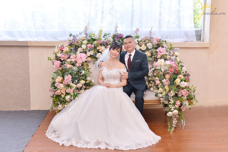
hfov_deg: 44.5
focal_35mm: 44
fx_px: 279
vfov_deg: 30.5
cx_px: 114
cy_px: 76
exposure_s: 1/125
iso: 320
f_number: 6.7
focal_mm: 44
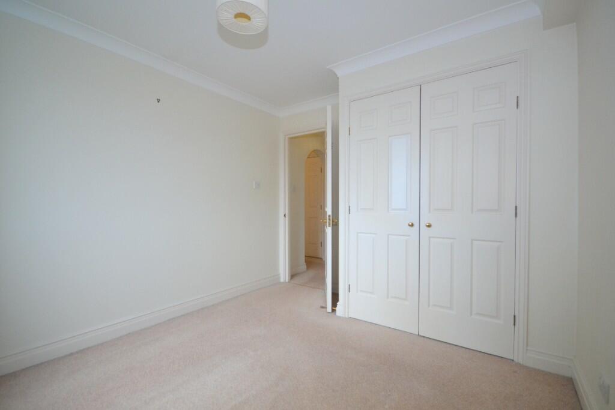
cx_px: 308
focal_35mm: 15
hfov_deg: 100.4
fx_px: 256
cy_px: 205
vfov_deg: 77.3
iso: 1400
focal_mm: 10
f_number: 4
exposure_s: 1/60
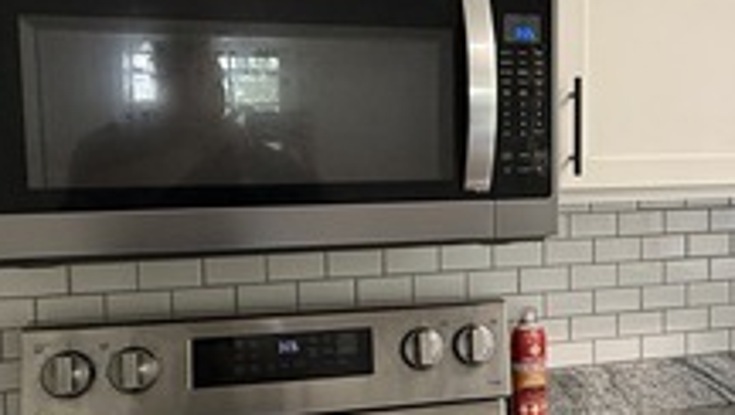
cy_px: 211
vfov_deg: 25.5
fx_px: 917
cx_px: 570
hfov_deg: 42.1
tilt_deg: -5.6
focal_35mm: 47
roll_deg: +0.9
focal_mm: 2.22
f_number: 2.2
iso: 200
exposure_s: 1/60
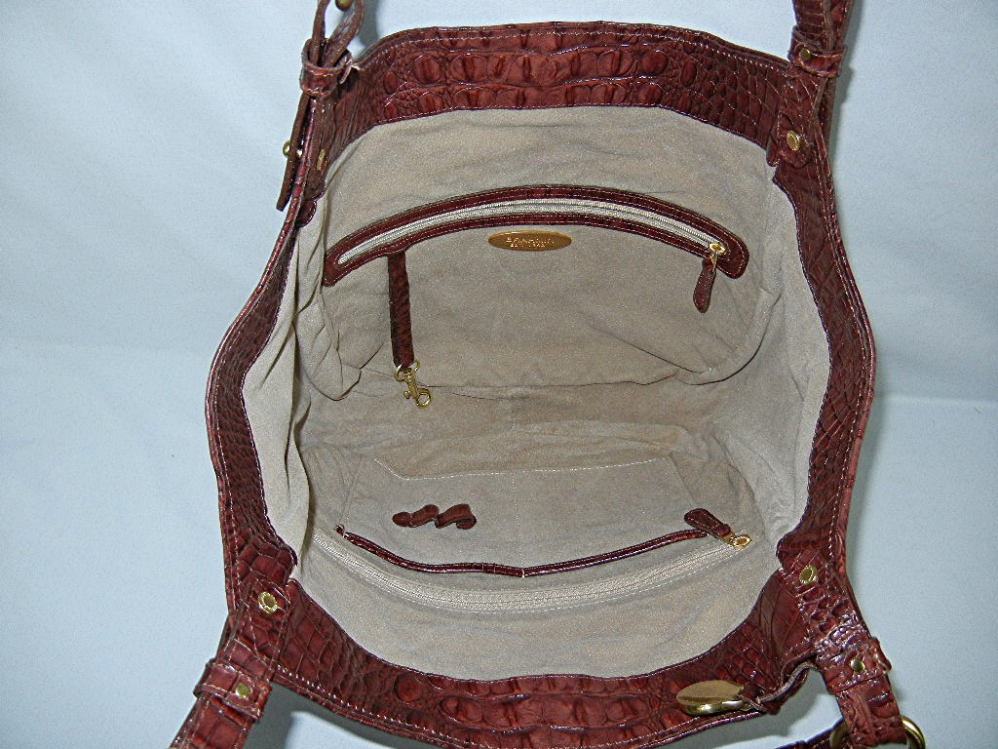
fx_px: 865
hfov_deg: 60.0
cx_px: 499
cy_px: 374
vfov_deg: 46.8
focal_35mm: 30
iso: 200
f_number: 7
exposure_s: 1/30
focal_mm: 5.4
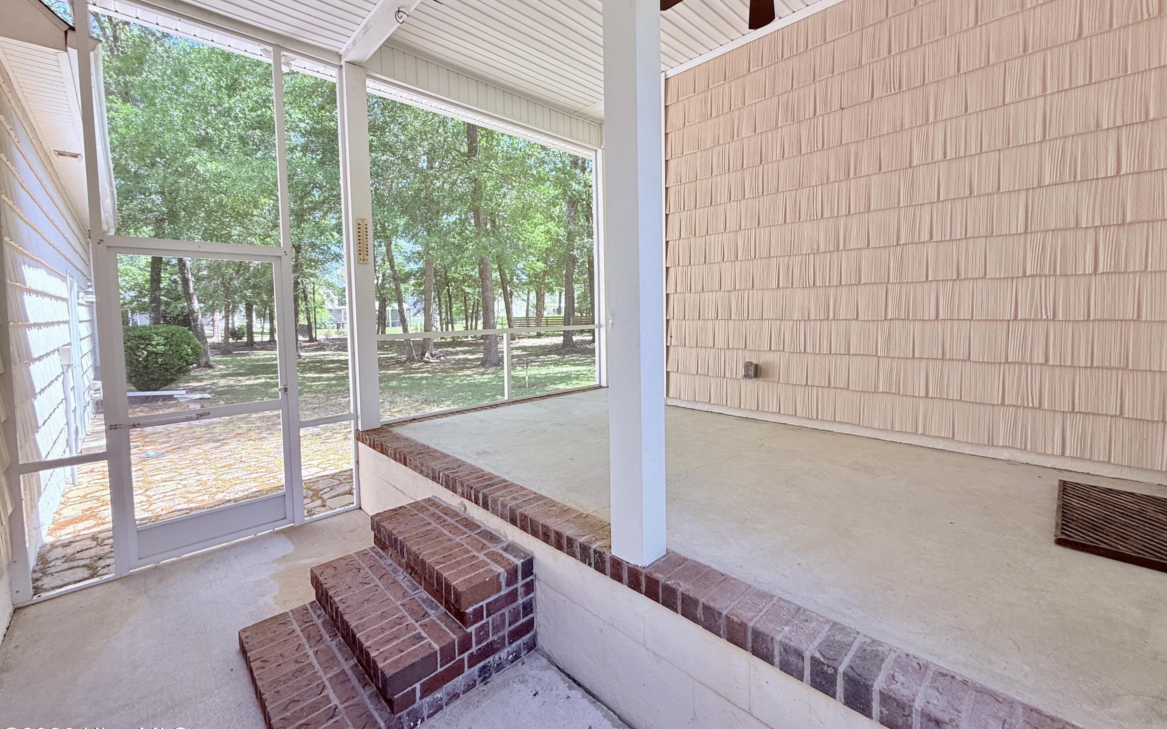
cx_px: 589
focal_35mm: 15
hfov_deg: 101.5
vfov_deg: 74.7
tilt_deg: -2.3
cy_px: 336
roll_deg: +0.5
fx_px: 477
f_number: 2.2
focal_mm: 2.22
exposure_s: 1/133
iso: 64
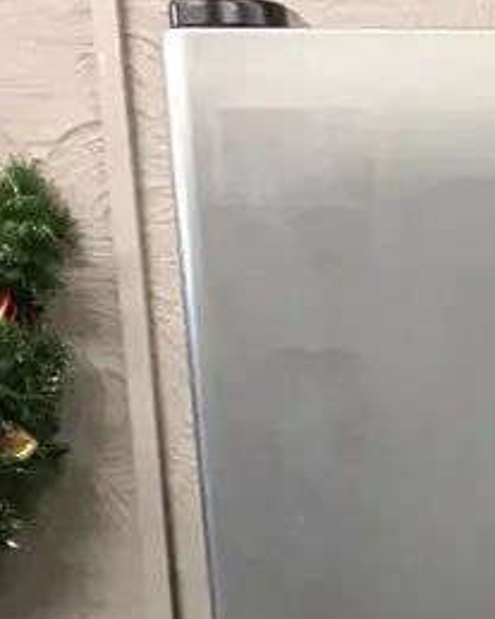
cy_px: 1128
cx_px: 878
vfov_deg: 14.9
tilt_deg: -15.0
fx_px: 2052
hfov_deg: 12.6
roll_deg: -0.5
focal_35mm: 112
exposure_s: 1/17
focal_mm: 4.15
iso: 64
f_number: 2.2
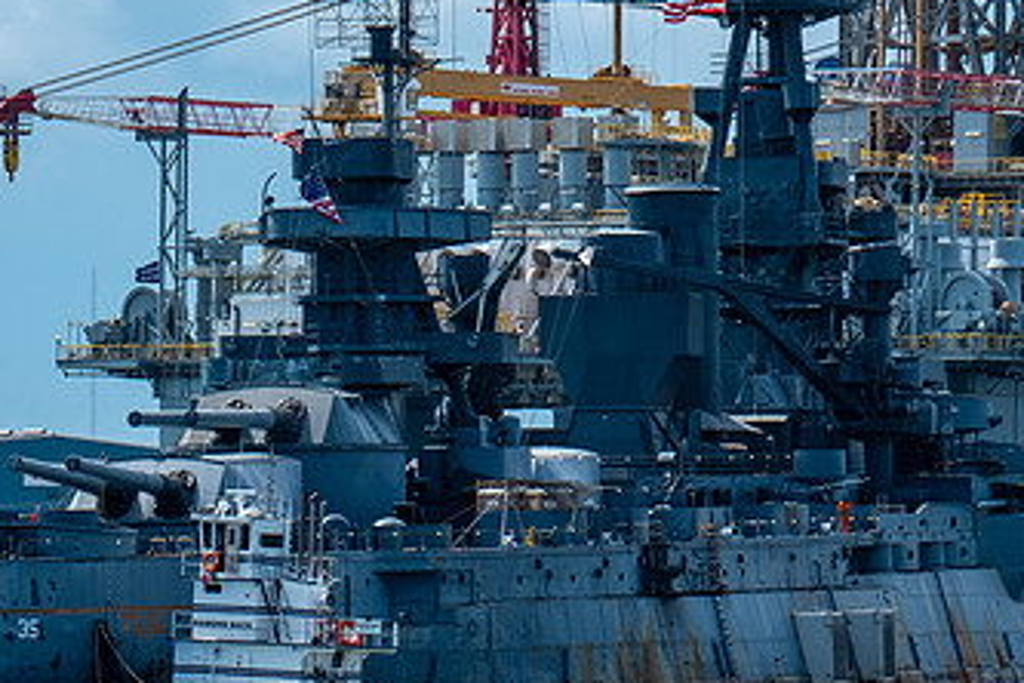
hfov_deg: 6.8
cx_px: 597
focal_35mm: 303
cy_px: 282
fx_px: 8618
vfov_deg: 4.5
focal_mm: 115.9
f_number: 7.1
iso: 200
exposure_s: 1/500
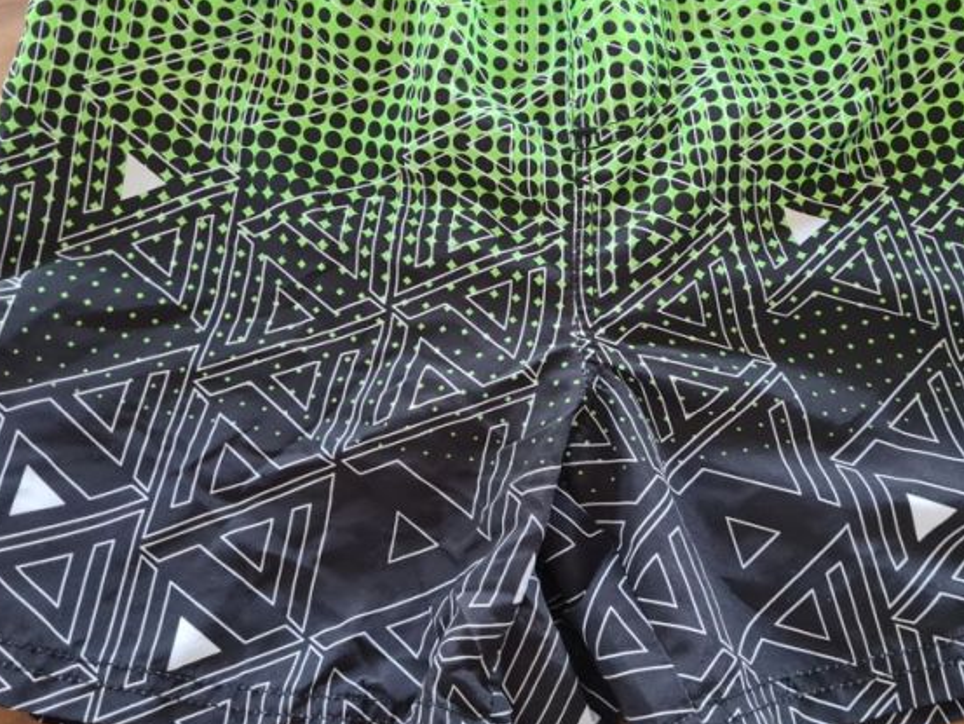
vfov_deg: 30.7
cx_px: 594
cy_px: 249
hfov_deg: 40.2
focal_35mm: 47
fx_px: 1309
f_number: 1.8
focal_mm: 5.4
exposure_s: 1/40
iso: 250
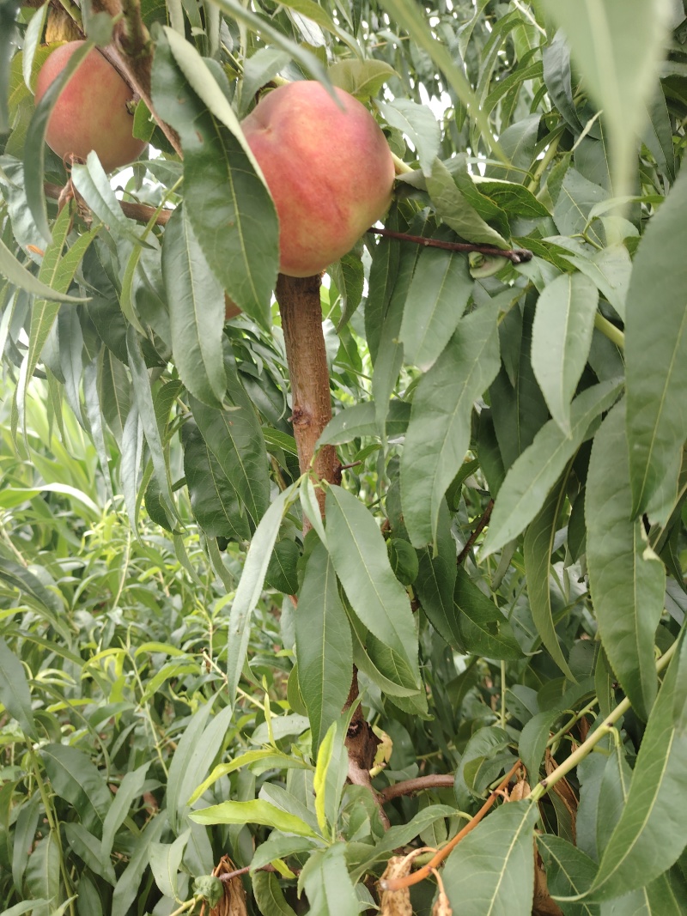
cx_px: 344
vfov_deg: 71.6
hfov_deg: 56.8
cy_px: 458
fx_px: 635
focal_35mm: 24
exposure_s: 1/100
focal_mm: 5.25
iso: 356
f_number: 1.75
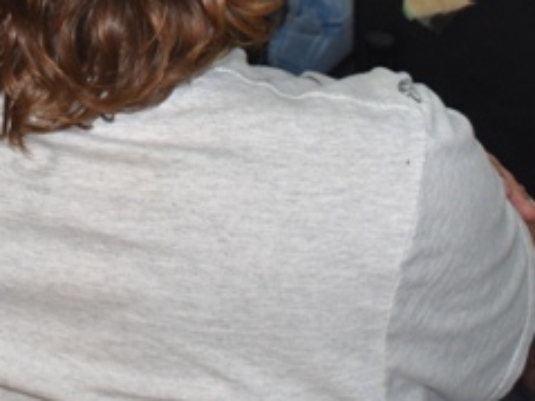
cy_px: -321
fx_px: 2194
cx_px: -36
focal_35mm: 142
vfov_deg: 9.9
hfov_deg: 13.6
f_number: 3.8
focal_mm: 23
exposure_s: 1/60
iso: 400
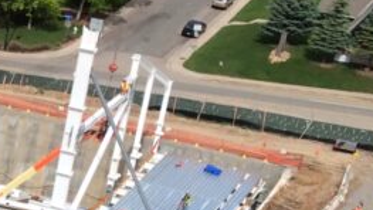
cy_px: 298
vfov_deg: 9.6
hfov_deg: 15.5
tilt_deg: -28.3
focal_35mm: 123
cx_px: -247
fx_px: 1217
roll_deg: -1.8
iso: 32
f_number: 2.2
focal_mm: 4.15
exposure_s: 1/2740
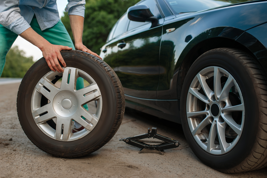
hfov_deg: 54.4
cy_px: 89
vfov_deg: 37.9
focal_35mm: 35
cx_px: 134
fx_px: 260
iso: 100
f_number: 2.5
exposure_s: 1/500
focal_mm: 35
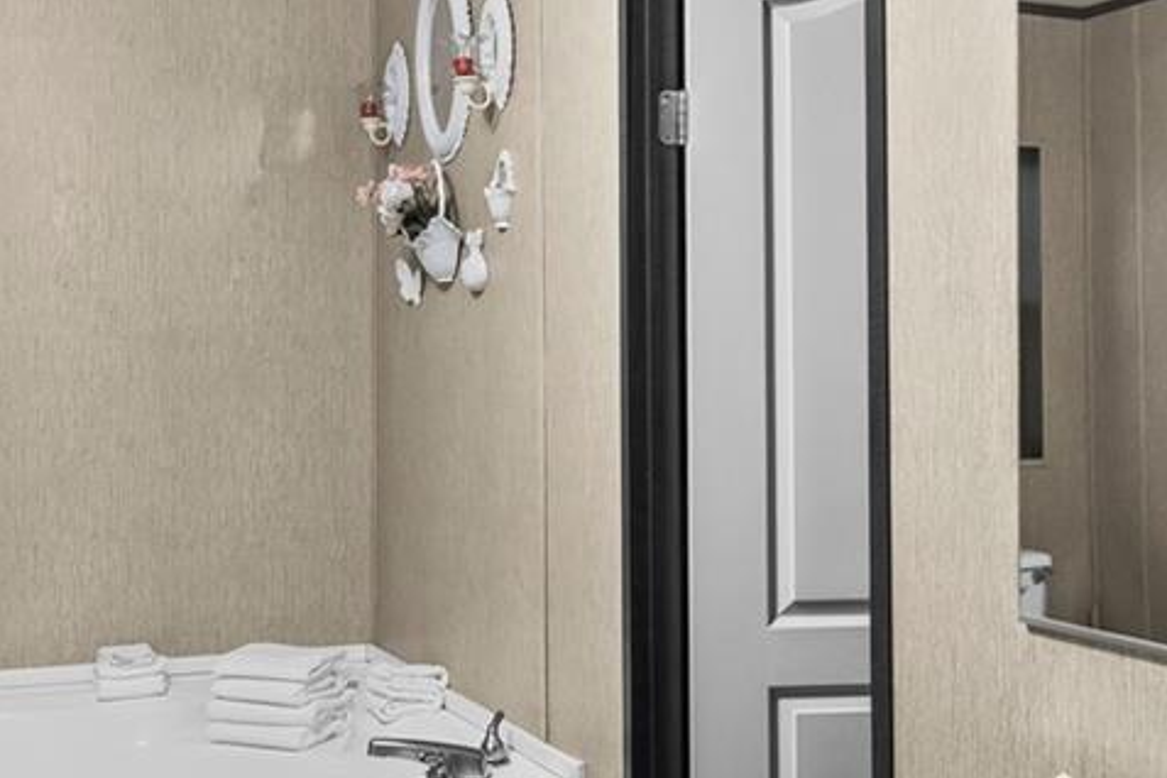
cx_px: 661
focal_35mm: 47
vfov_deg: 28.6
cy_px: 362
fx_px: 1523
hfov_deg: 41.8
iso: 500
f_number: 8
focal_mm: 14
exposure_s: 2
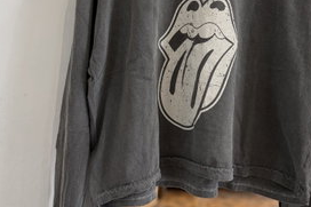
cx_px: 170
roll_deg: -4.3
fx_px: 423
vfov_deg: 27.0
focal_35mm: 49
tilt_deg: -0.2
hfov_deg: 40.3
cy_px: 45
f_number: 1.78
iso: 200
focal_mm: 6.76
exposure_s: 1/119
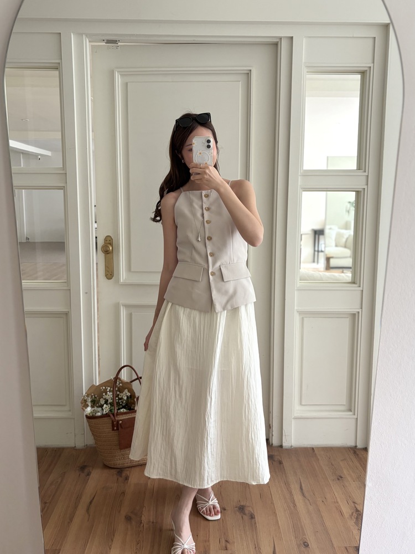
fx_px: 416
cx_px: 208
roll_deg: -0.8
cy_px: 277
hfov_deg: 53.1
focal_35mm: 26
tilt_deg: -19.6
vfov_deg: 67.3
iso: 125
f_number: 1.6
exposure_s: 1/80
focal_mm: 5.96
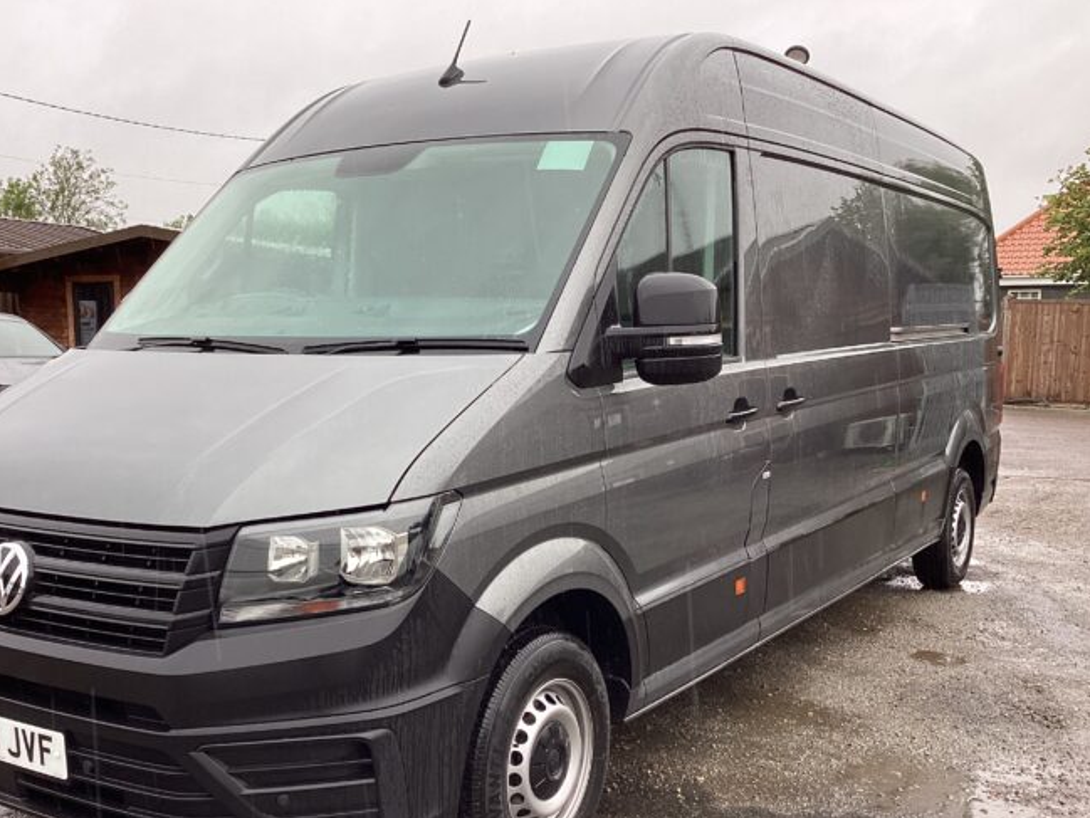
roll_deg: +0.5
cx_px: 475
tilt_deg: -10.6
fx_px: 1197
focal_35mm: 38
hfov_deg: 48.8
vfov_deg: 37.6
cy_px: 495
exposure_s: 1/120
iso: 40
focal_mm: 3.3
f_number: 2.4
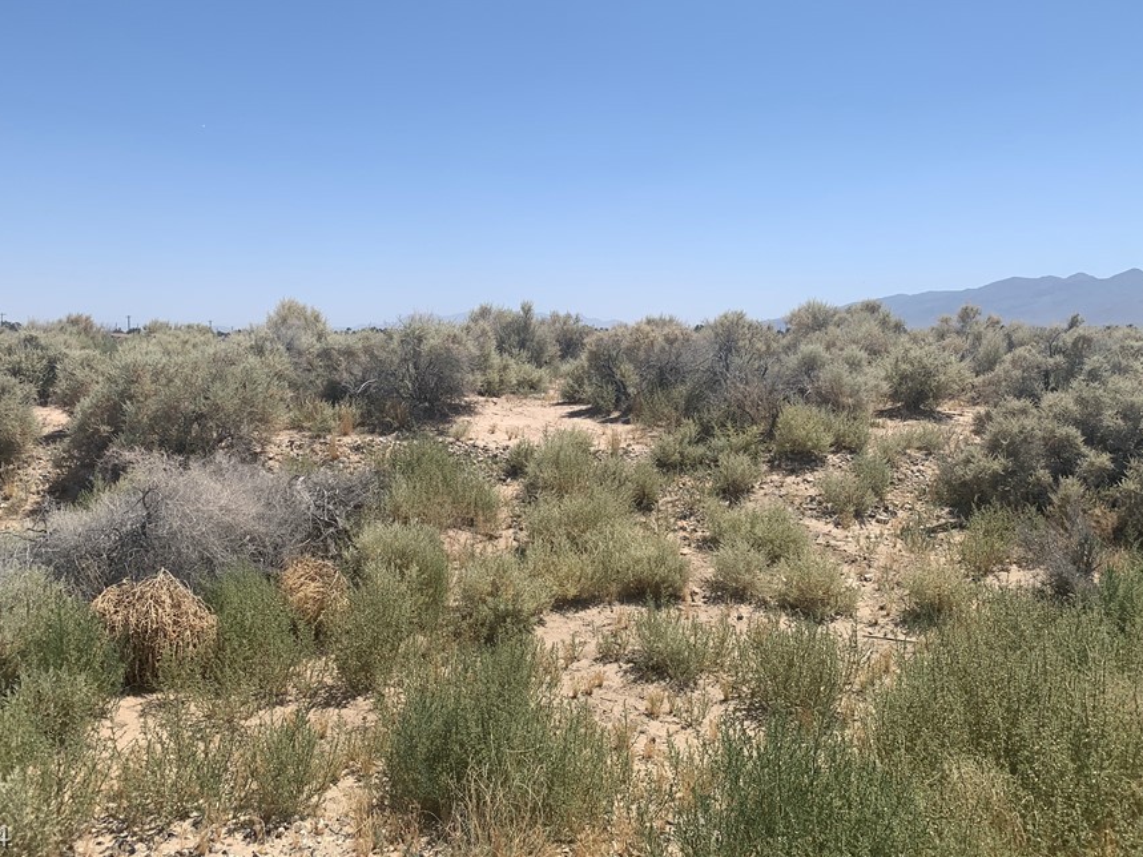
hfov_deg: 58.3
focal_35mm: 31
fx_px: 1023
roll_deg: +0.0
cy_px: 347
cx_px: 546
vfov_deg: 45.2
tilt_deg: -1.3
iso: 25
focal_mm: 4.25
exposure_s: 1/3521
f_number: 1.8
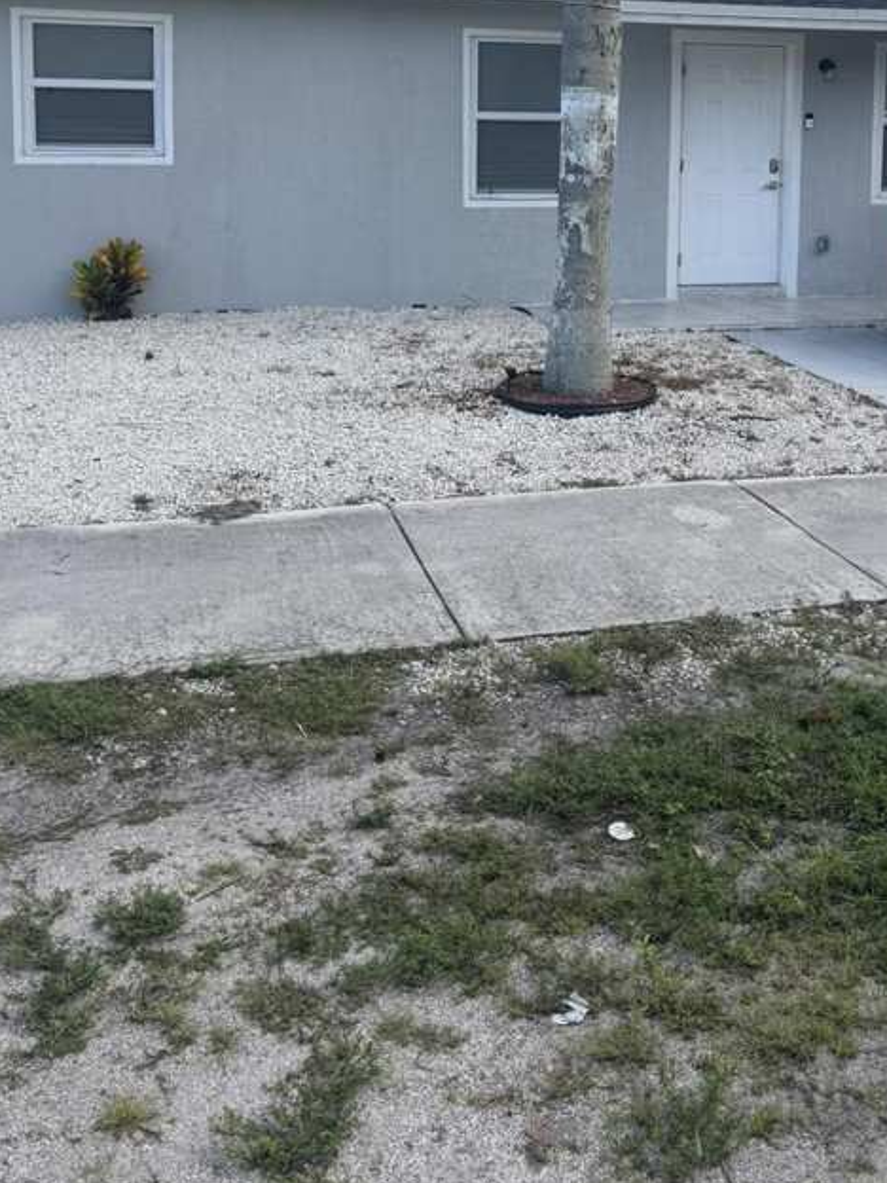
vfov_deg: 43.4
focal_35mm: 41
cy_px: 216
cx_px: 601
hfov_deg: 34.8
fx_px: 1401
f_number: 1.78
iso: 80
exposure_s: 1/1193
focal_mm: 6.76
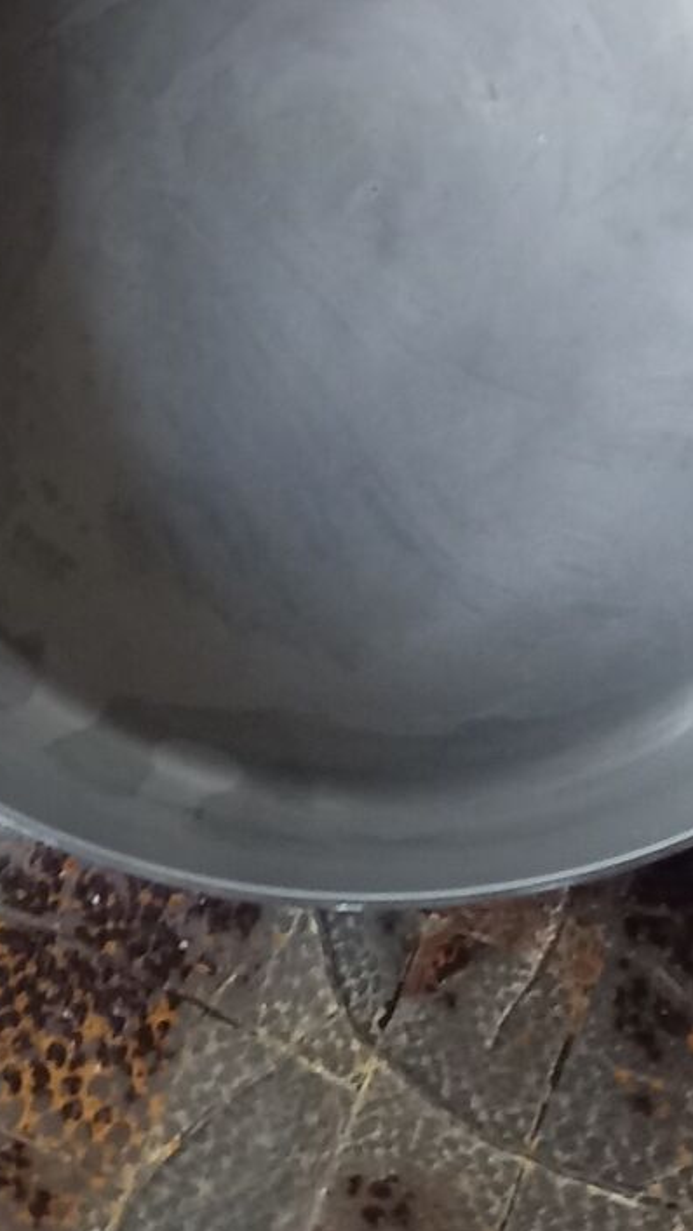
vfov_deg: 24.0
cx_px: 472
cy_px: -390
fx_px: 2514
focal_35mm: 77
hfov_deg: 15.7
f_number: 1.8
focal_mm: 4.65
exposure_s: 1/25
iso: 500
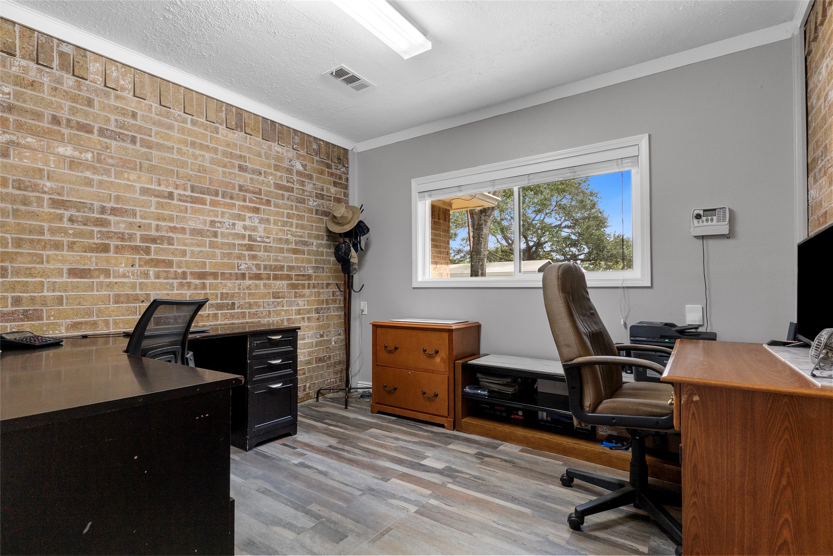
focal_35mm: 17
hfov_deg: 93.3
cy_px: 278
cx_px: 416
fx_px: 393
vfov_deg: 70.4
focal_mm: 11.7
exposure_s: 1/2.5
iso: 250
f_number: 9
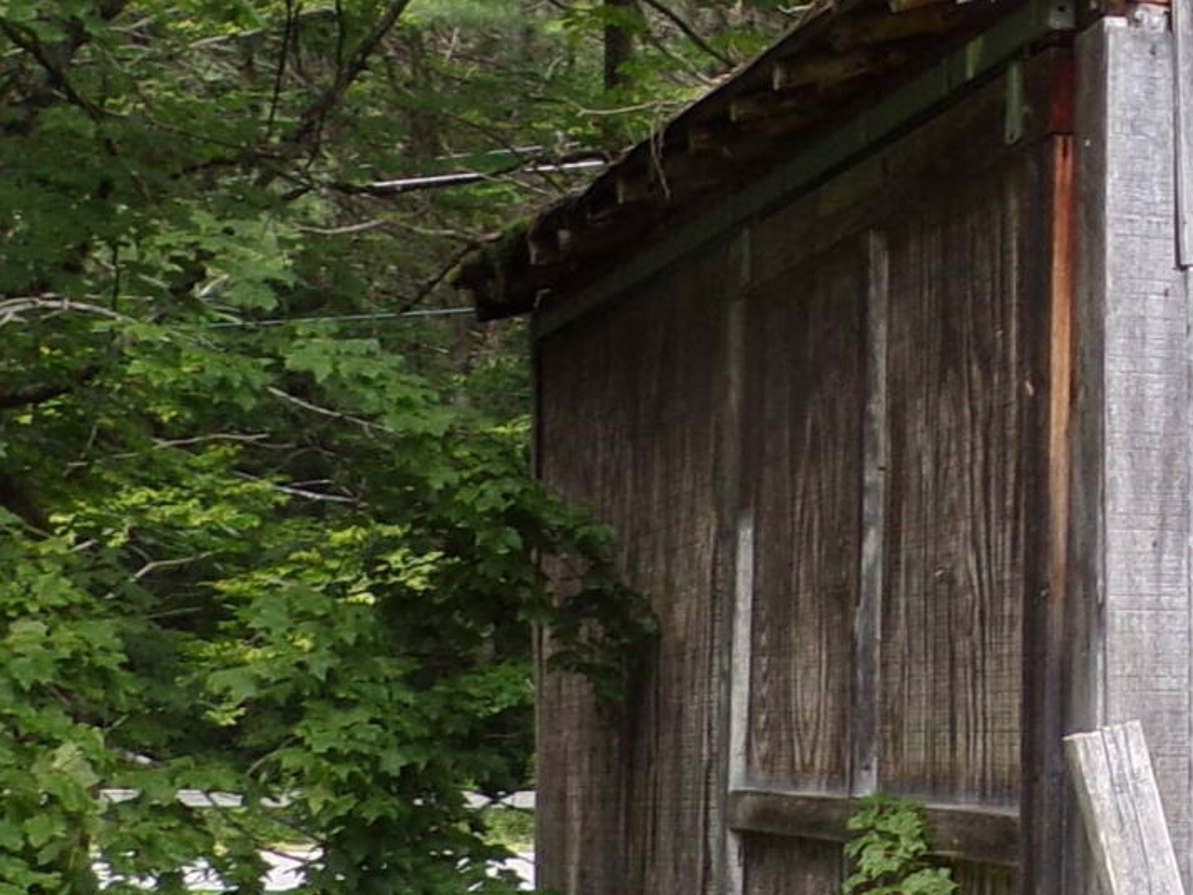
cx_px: 1718
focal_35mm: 101
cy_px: 661
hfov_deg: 17.7
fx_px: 3481
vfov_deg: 14.6
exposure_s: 1/85
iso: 80
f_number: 4.3
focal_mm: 4.3
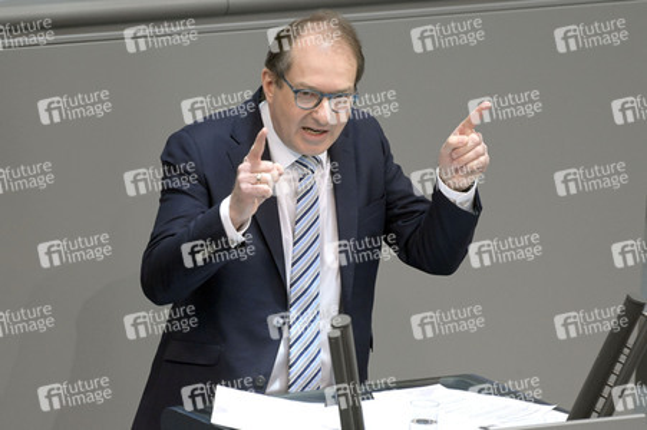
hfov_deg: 4.9
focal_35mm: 420
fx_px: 7543
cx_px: 324
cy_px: 215
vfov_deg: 3.3
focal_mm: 420
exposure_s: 1/400
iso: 8000
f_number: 5.6
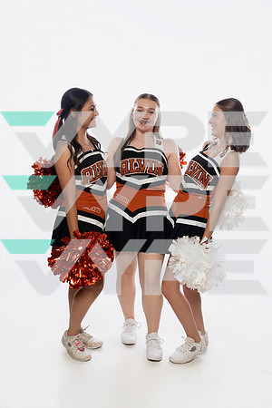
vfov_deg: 45.4
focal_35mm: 43
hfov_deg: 31.2
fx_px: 487
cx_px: 136
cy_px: 204
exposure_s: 1/250
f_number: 5.6
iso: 640
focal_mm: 43
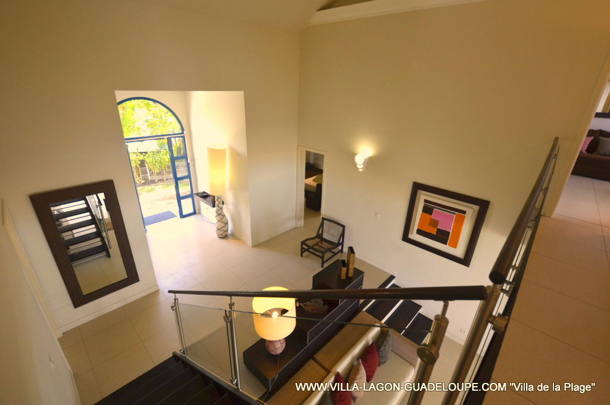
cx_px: 305
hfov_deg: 100.5
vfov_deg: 77.1
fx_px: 254
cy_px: 202
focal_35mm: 15
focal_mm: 10
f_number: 5
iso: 400
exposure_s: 1/100
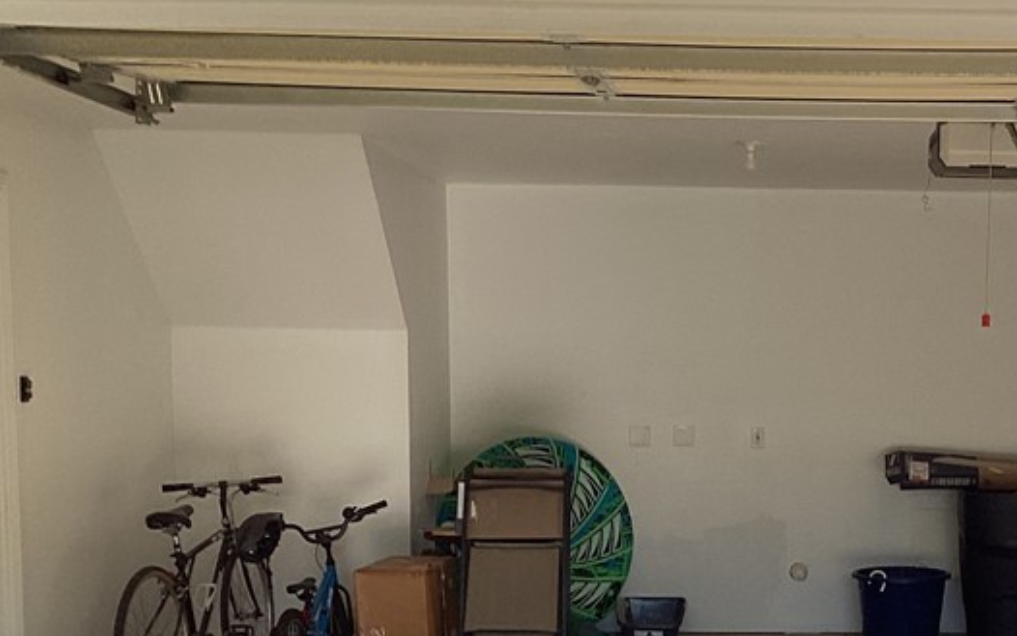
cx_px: 781
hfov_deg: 31.3
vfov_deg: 20.0
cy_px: 545
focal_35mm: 64
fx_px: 1774
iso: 25
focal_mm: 3.3
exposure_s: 1/668
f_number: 2.4
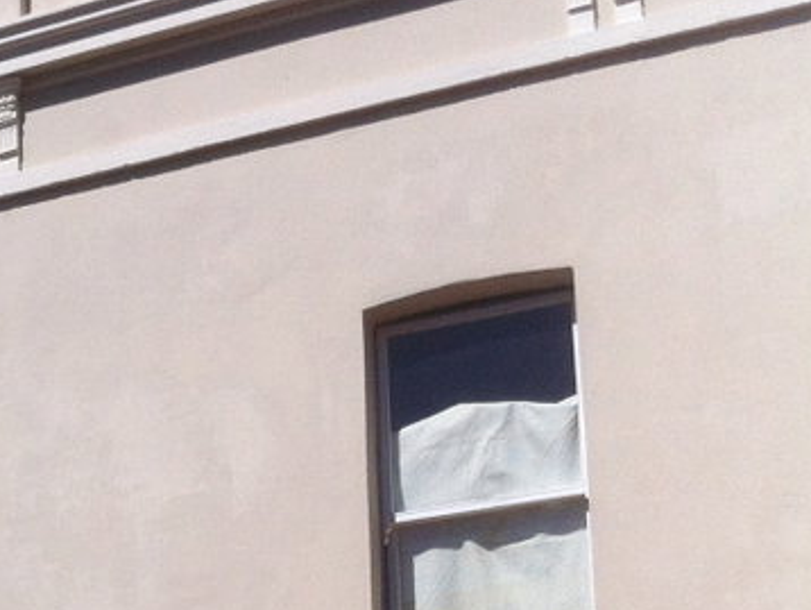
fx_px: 2743
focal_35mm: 117
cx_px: -489
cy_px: 712
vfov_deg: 12.4
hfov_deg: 15.2
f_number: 2.8
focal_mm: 3.85
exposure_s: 1/3016
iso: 80
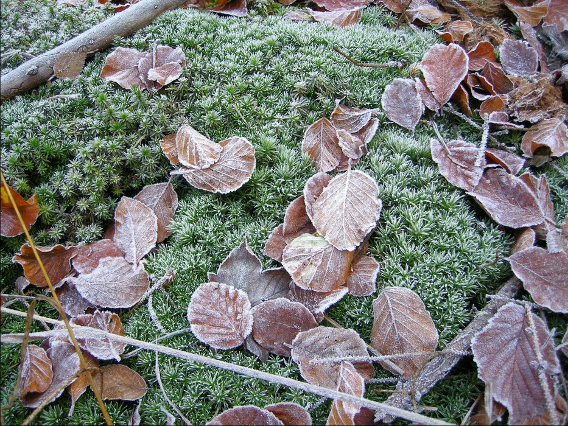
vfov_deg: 39.7
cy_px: 213
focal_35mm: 36
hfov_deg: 51.3
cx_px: 284
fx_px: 591
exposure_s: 1/48.3
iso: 91
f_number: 2.7
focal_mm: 7.5
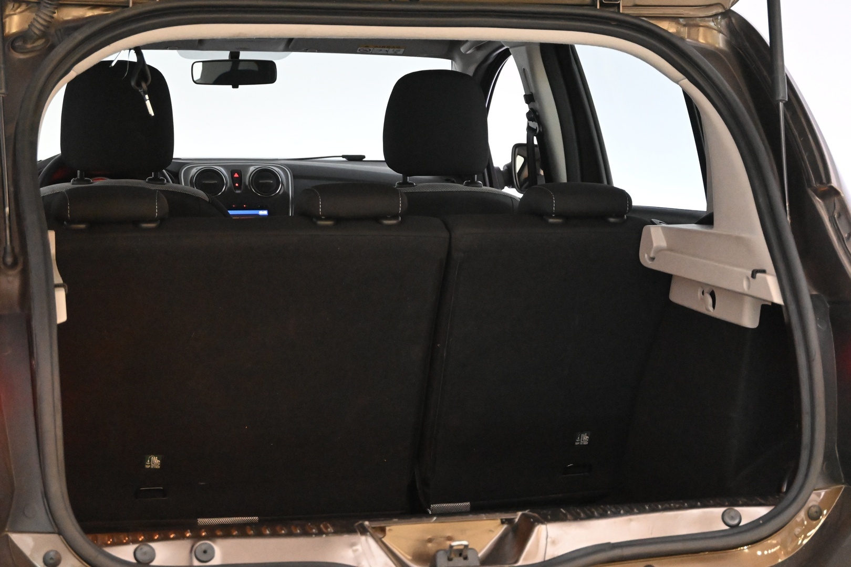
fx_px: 1489
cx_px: 426
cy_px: 284
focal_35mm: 63
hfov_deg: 31.9
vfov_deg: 21.6
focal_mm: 42
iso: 8000
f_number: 5.6
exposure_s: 1/60
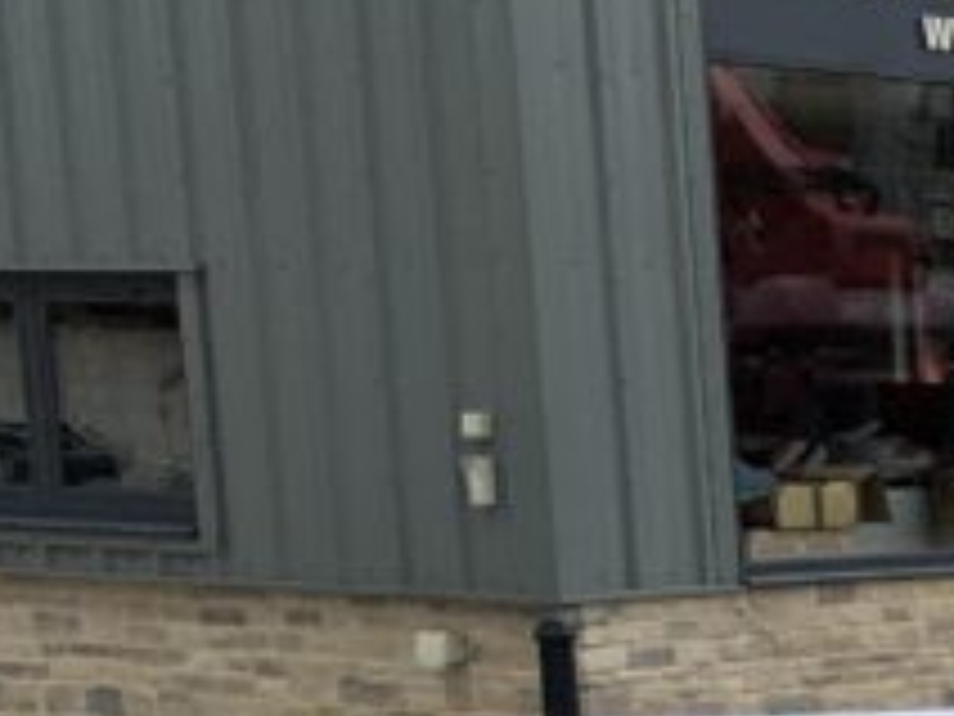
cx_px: 2174
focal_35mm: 140
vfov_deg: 10.1
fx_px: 3858
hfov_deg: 11.9
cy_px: 1243
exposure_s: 1/666
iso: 16
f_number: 1.8
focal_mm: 3
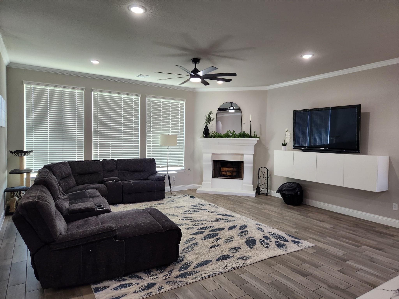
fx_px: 265
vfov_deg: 58.9
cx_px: 200
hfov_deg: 73.9
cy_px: 150
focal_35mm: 23
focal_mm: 5.4
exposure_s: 1/120
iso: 160
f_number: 1.8
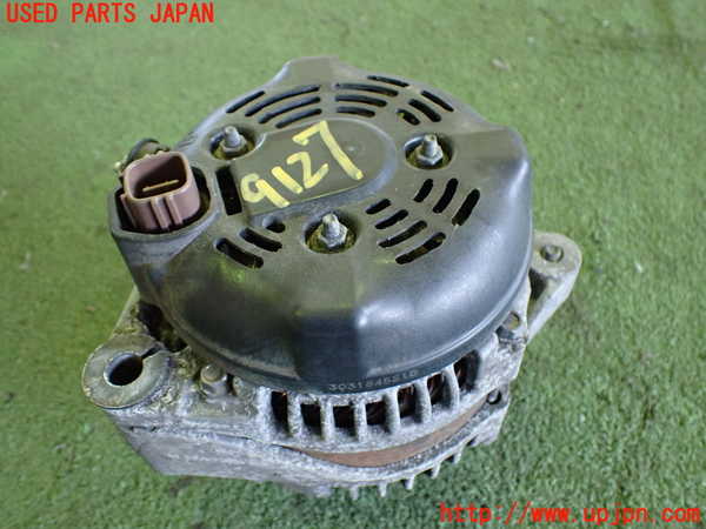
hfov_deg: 60.0
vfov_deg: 46.8
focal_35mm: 30
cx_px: 353
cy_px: 264
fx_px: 612
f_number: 2.3
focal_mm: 5.4
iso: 800
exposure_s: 1/30
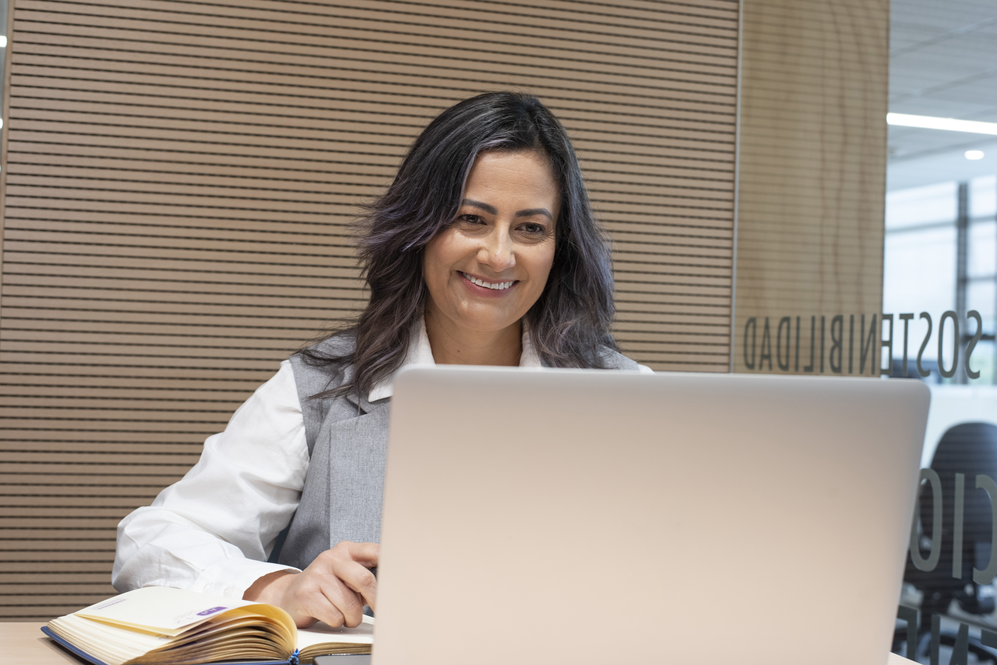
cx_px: 498
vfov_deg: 27.0
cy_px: 332
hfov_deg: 39.6
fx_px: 1385
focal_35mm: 50
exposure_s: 1/60
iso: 640
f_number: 5.6
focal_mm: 50
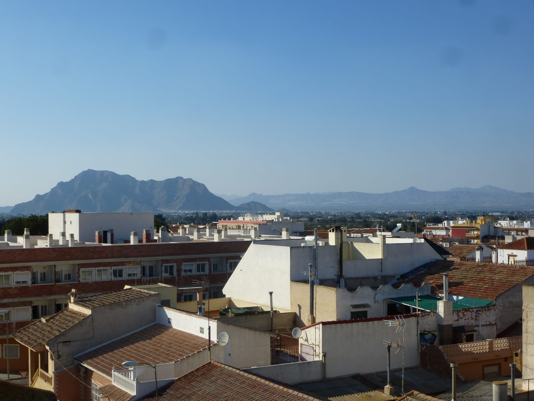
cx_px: 267
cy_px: 200
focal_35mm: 52
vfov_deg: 28.0
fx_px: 802
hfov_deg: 36.8
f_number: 4.3
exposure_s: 1/1300
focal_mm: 9.4
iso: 100
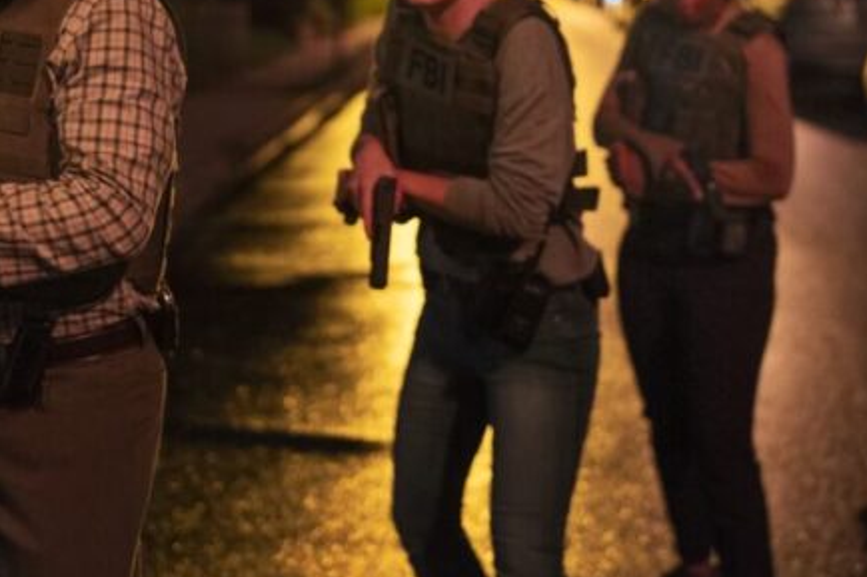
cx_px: 443
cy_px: 162
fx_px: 1493
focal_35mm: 62
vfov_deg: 21.7
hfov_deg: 32.4
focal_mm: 35
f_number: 1.4
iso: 4000
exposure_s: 1/200
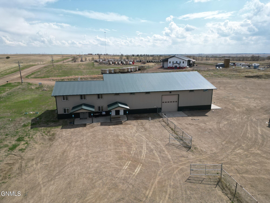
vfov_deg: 56.8
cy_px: 102
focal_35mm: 24
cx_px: 135
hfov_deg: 71.6
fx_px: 187
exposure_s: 1/3200
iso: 100
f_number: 1.7
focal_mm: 6.72
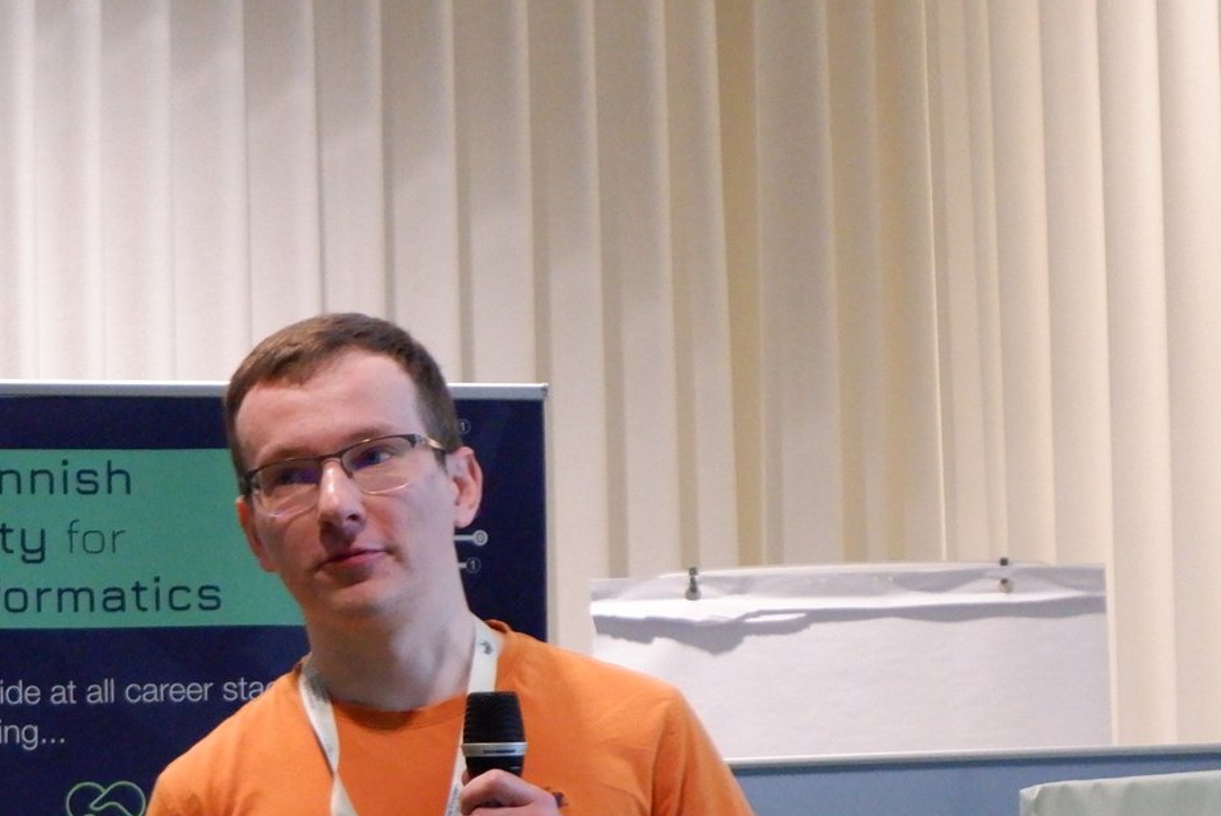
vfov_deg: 9.3
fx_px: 4989
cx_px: 640
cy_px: 849
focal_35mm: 147
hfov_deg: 14.0
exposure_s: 1/125
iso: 6400
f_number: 5.6
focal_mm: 45
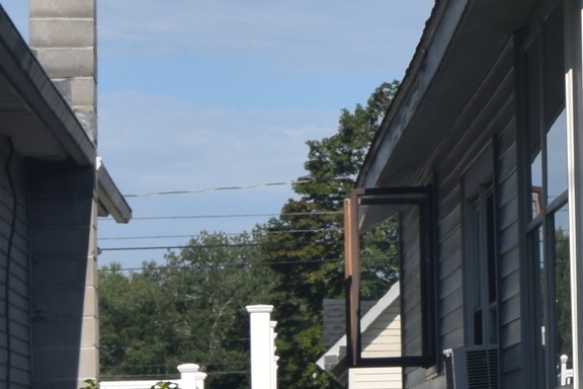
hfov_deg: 10.2
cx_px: 1001
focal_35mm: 192
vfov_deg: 7.2
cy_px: 158
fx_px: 3109
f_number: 10
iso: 200
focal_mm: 24
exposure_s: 1/400
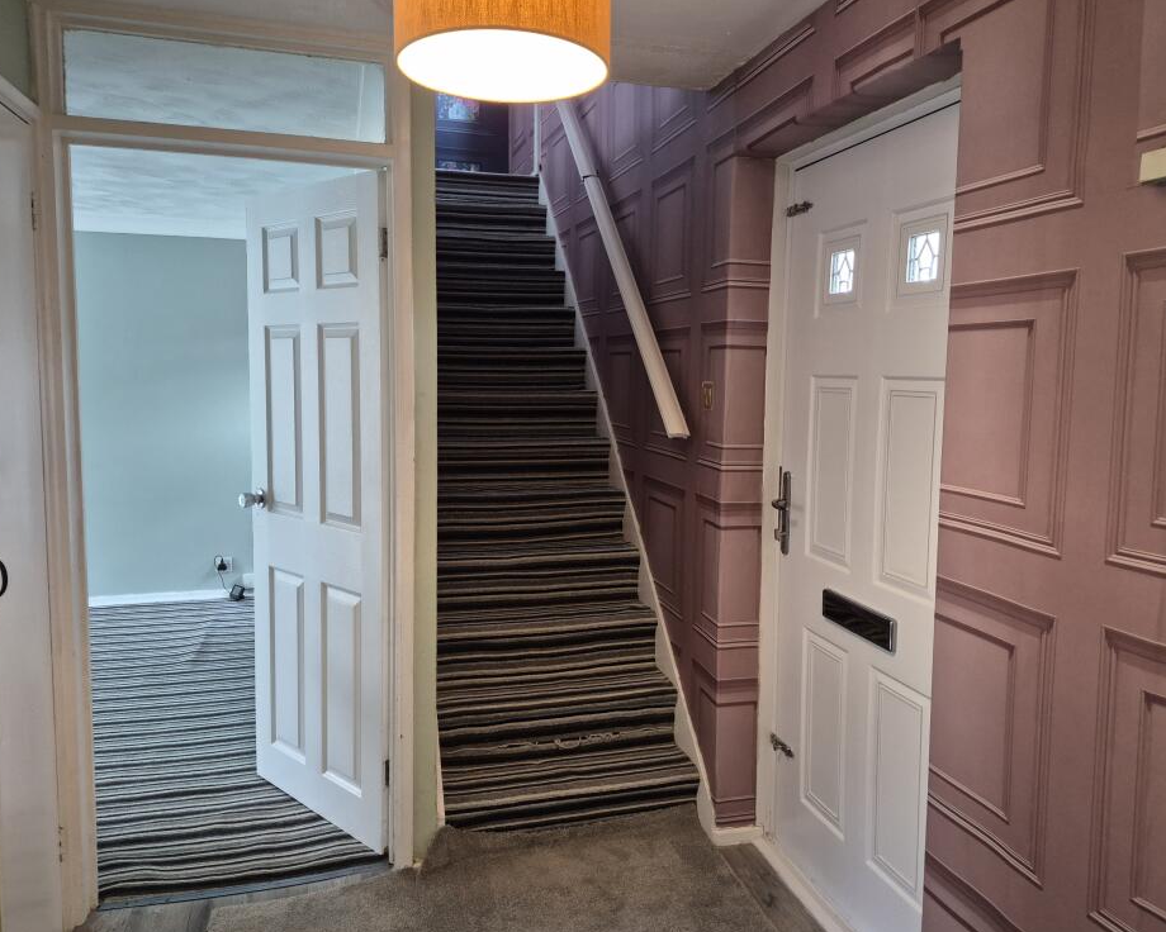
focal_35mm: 25
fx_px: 863
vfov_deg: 56.8
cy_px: 461
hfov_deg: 68.0
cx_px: 630
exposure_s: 1/100
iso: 640
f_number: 1.8
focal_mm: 5.4
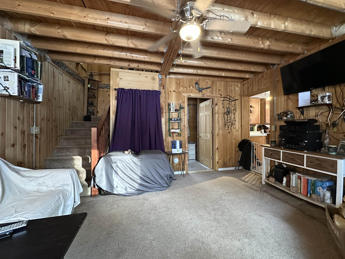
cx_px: 172
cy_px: 130
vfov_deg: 85.7
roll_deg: -0.4
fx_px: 140
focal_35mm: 14
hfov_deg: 102.1
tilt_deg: +0.7
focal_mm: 2.22
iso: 1000
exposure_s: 1/60
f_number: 2.2
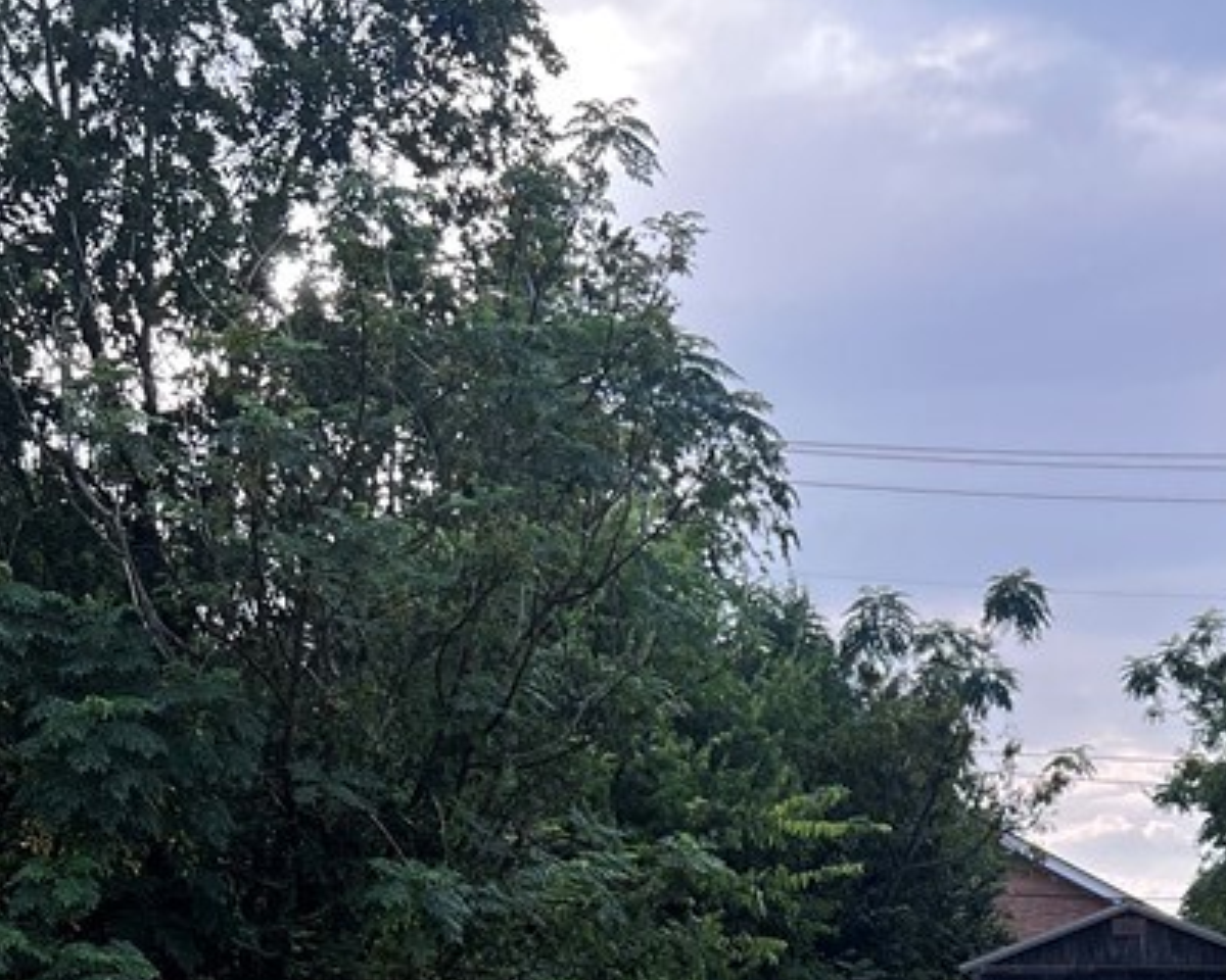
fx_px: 2359
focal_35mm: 65
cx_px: 1024
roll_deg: -1.5
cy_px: 1418
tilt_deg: -5.0
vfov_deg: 20.5
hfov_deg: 28.4
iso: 50
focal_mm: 5.7
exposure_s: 1/594
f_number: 1.5
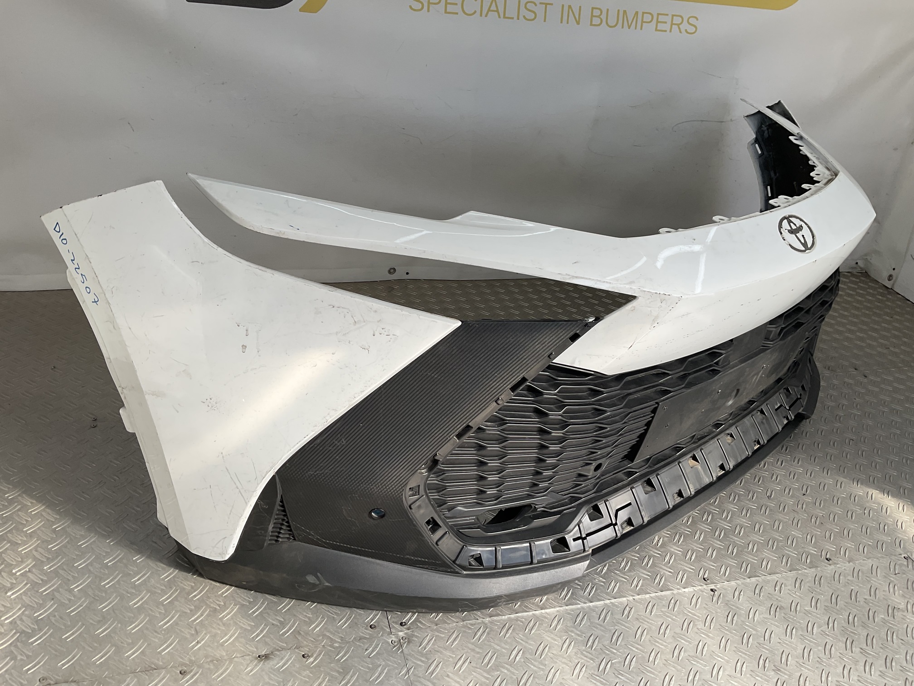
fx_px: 766
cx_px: 457
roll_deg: -10.4
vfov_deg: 48.2
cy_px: 343
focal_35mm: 29
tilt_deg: -30.7
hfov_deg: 61.7
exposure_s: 1/749
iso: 16
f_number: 1.8
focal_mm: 3
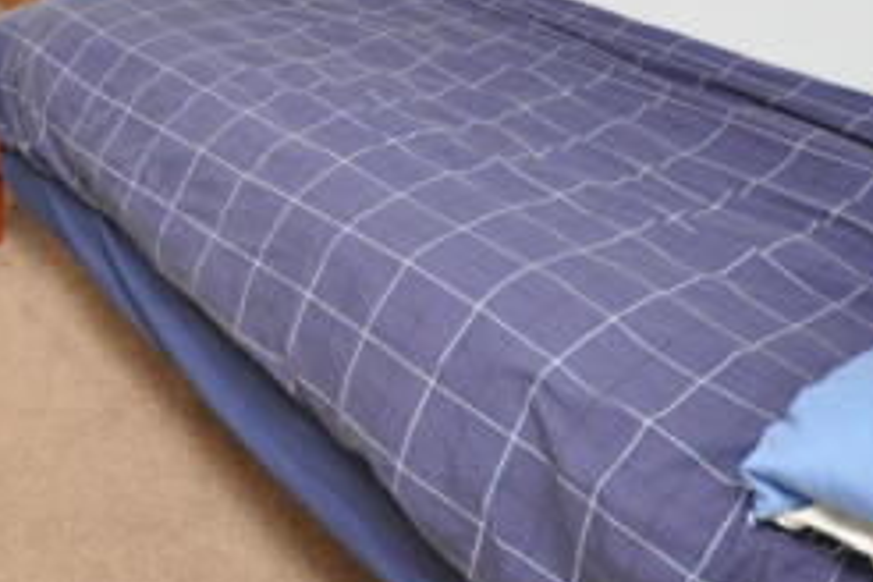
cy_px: -39
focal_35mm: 40
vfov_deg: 30.3
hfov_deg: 43.2
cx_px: 46
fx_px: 970
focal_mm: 10
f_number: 4
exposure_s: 1/60
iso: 800
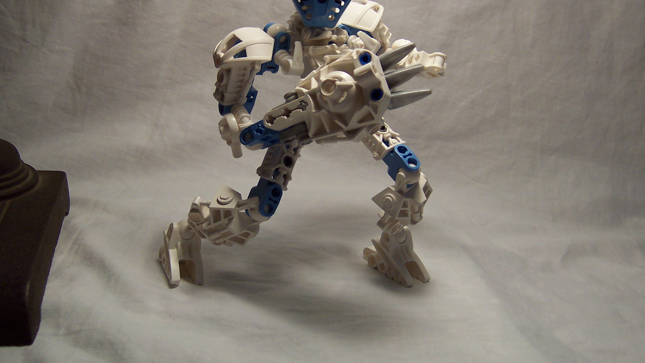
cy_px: 137
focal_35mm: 40
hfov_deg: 50.5
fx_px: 684
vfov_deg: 29.6
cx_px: 318
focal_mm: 5.6
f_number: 2.8
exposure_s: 1/60
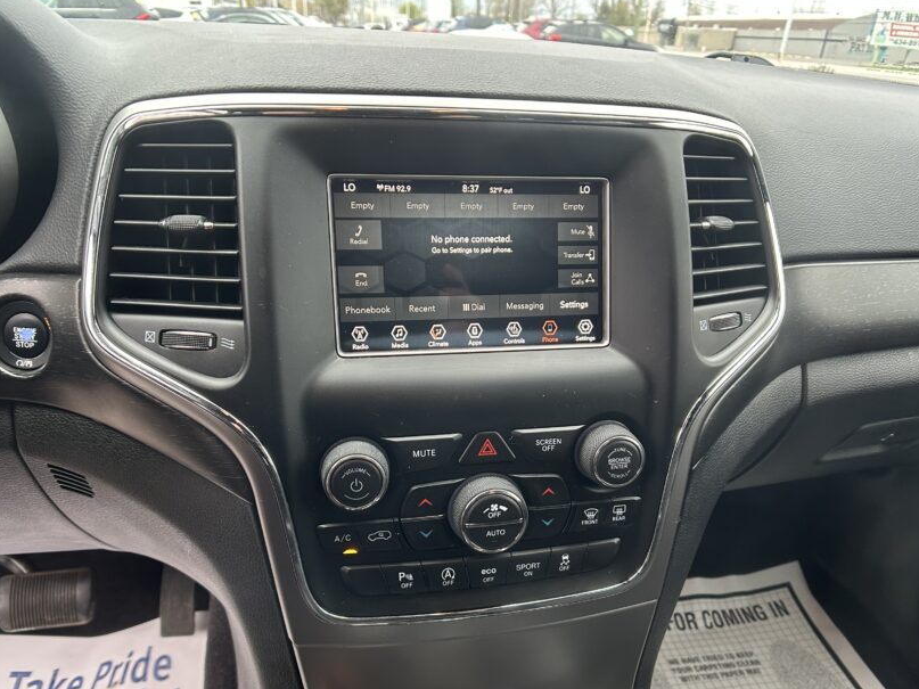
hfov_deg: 55.4
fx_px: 876
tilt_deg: -29.8
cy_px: 408
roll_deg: -0.1
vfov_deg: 42.8
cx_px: 452
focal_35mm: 33
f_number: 1.5
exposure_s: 1/115
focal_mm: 5.7
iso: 125
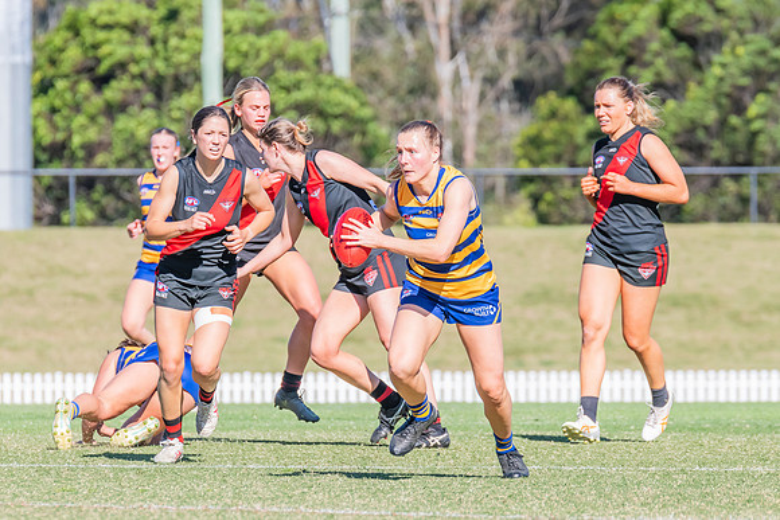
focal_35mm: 587
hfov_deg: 3.5
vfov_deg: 2.3
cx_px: 459
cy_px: 286
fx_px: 12722
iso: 800
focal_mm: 420
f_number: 10
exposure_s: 1/1250
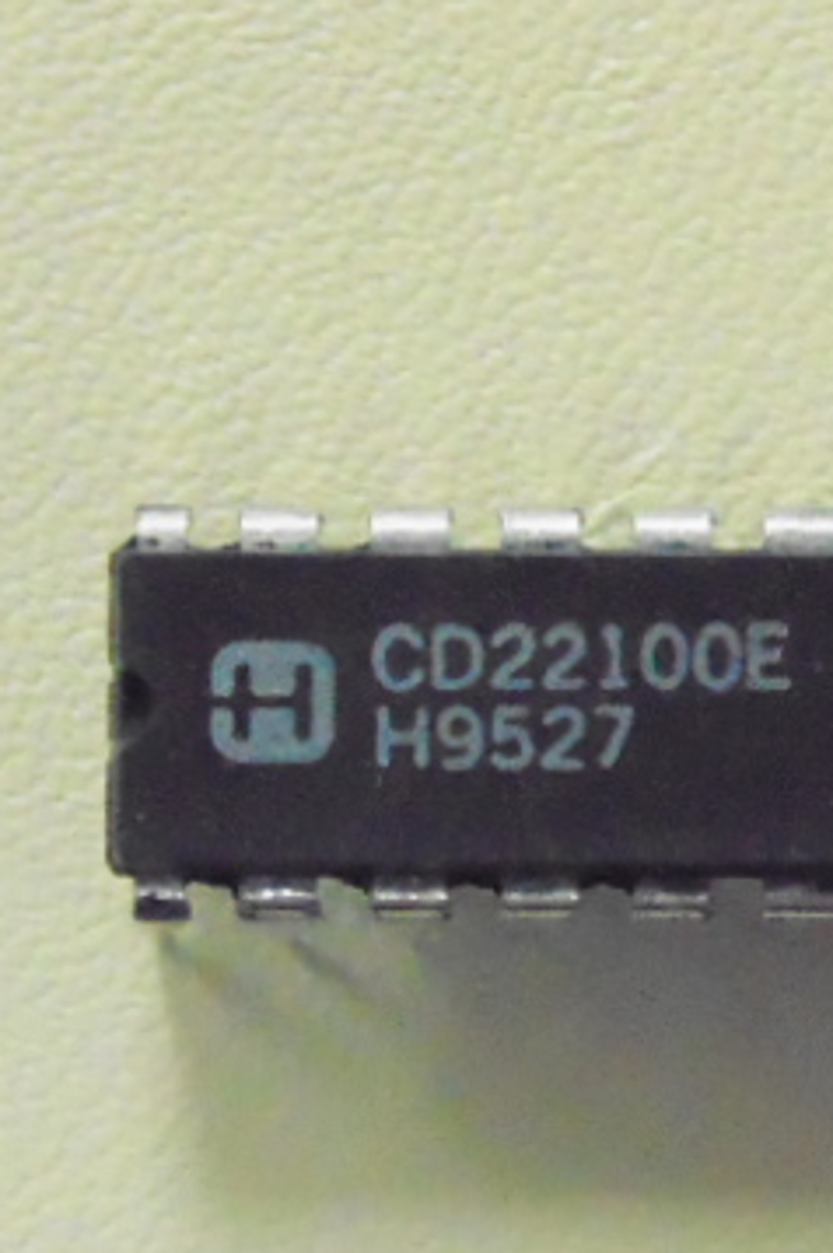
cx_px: 522
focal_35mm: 147
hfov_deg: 9.3
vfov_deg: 14.0
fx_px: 5112
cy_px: 696
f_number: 4.3
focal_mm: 14.1
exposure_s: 1/125
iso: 3200
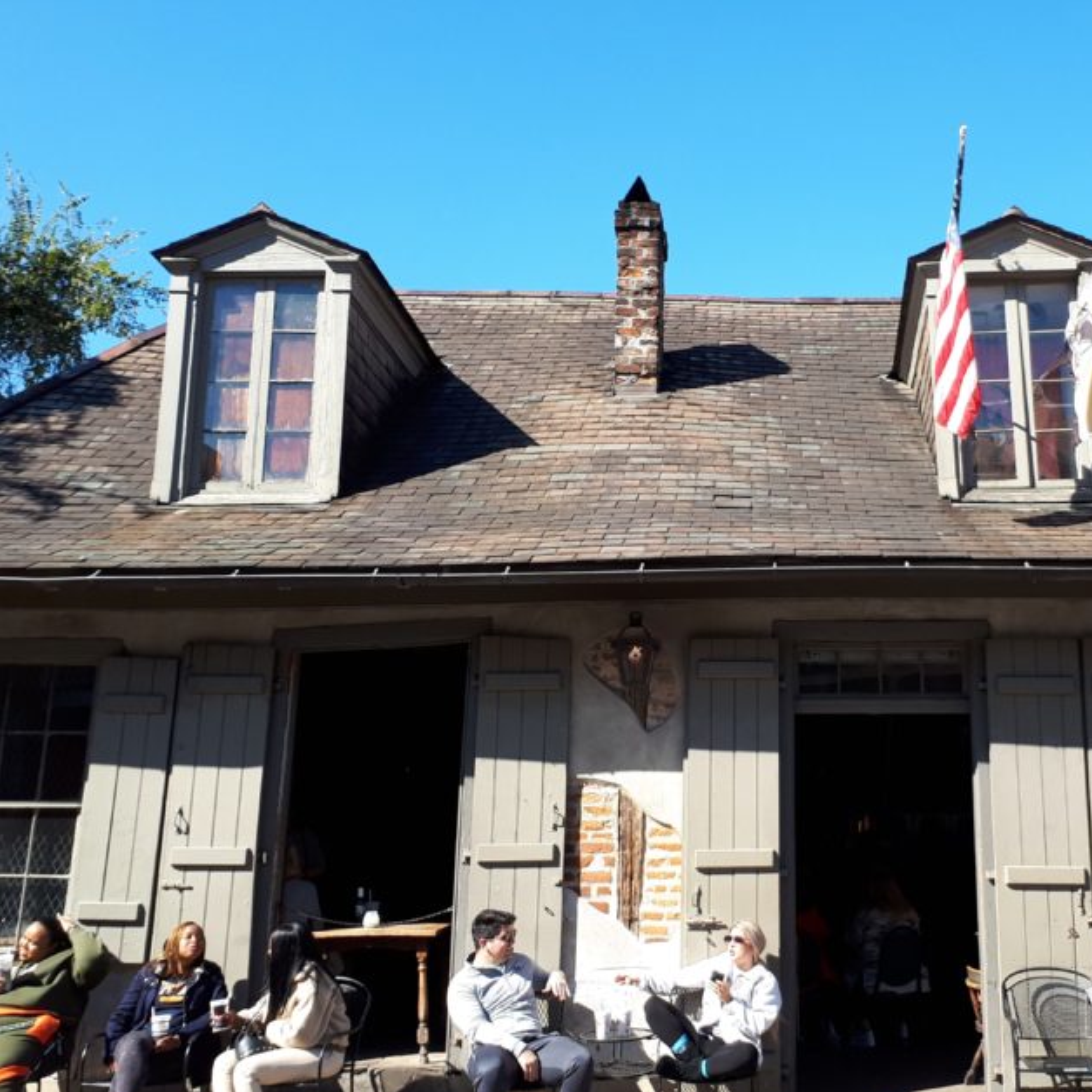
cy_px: 556
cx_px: 779
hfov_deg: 41.9
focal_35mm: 39
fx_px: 1392
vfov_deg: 42.8
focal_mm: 3.6
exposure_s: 1/552
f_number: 1.9
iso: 40
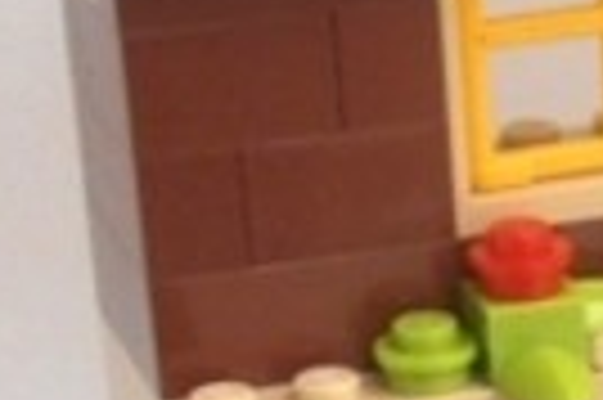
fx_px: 4333
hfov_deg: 7.7
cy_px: 766
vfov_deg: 5.2
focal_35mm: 259
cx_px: 1143
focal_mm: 6.61
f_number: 3.9
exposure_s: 1/40
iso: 125
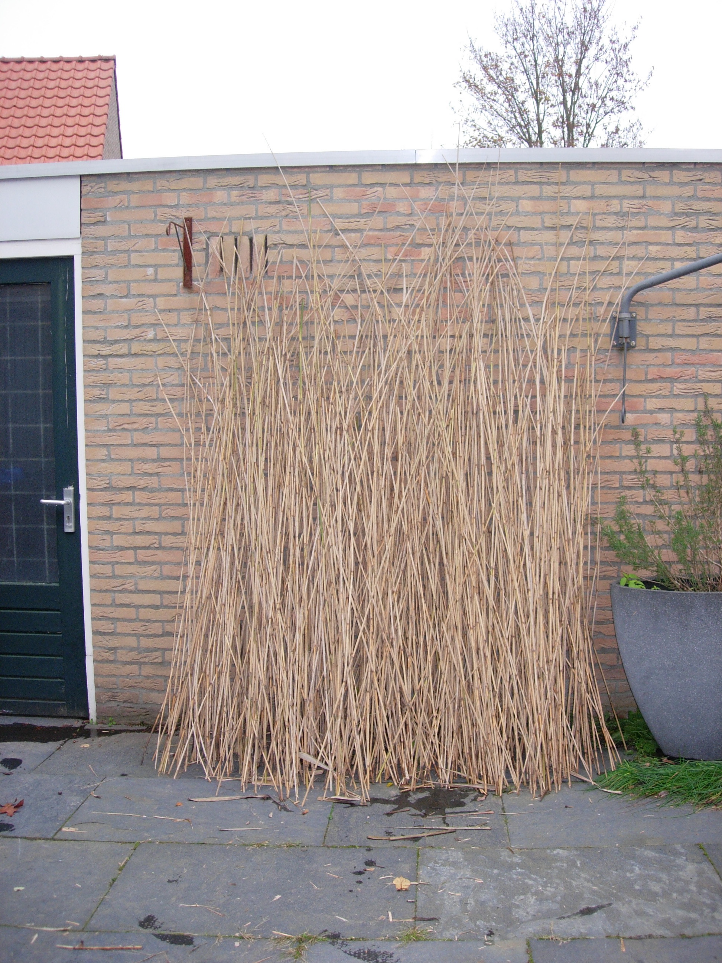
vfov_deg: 49.0
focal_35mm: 38
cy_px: 482
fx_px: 1057
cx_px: 361
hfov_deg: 37.7
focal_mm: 7.8
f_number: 2.8
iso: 79
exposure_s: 1/114
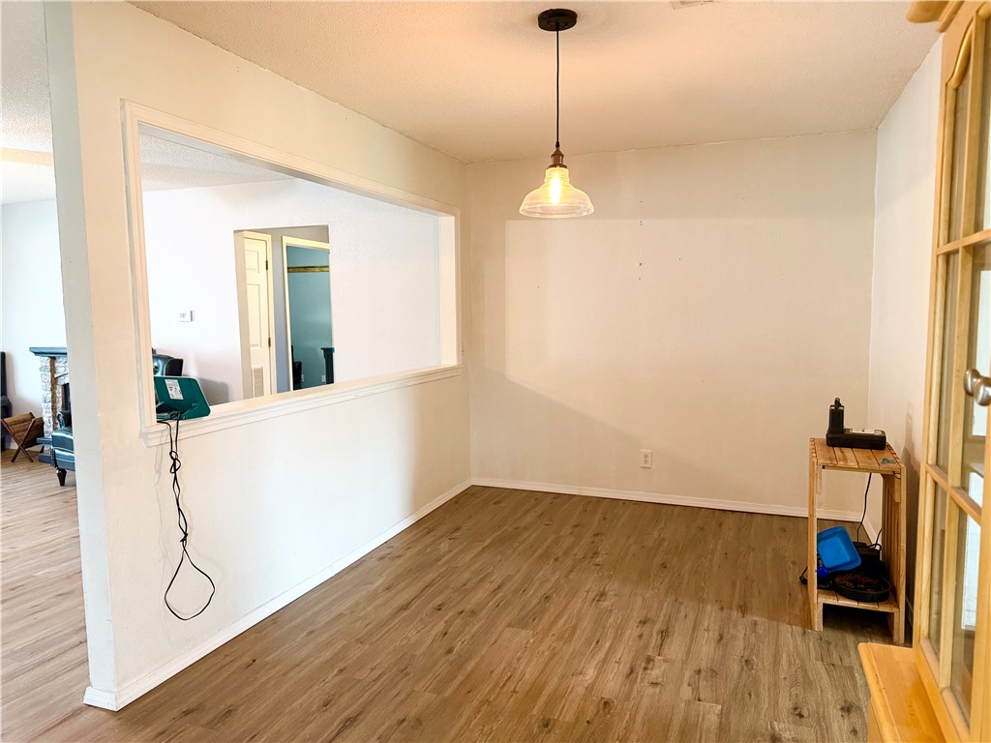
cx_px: 496
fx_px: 687
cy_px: 372
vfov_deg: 56.8
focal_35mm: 24
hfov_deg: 71.6
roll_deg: +1.3
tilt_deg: -4.4
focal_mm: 6.76
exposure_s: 1/60
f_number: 1.78
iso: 400
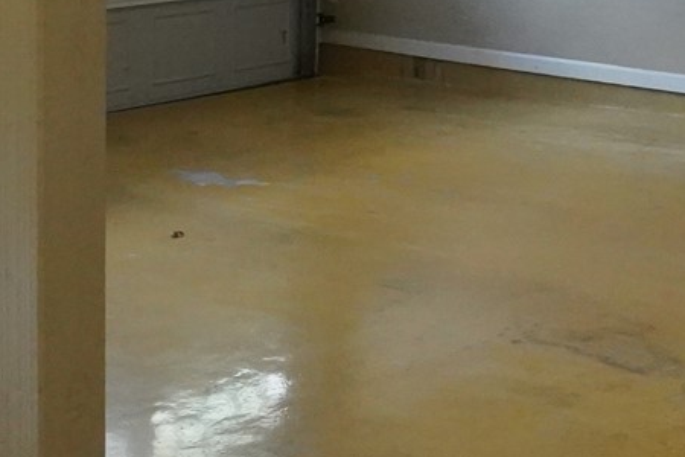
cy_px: -40
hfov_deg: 24.8
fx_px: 1560
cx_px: 335
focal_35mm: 82
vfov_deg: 16.2
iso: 10000
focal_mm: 17
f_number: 16
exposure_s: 1/30
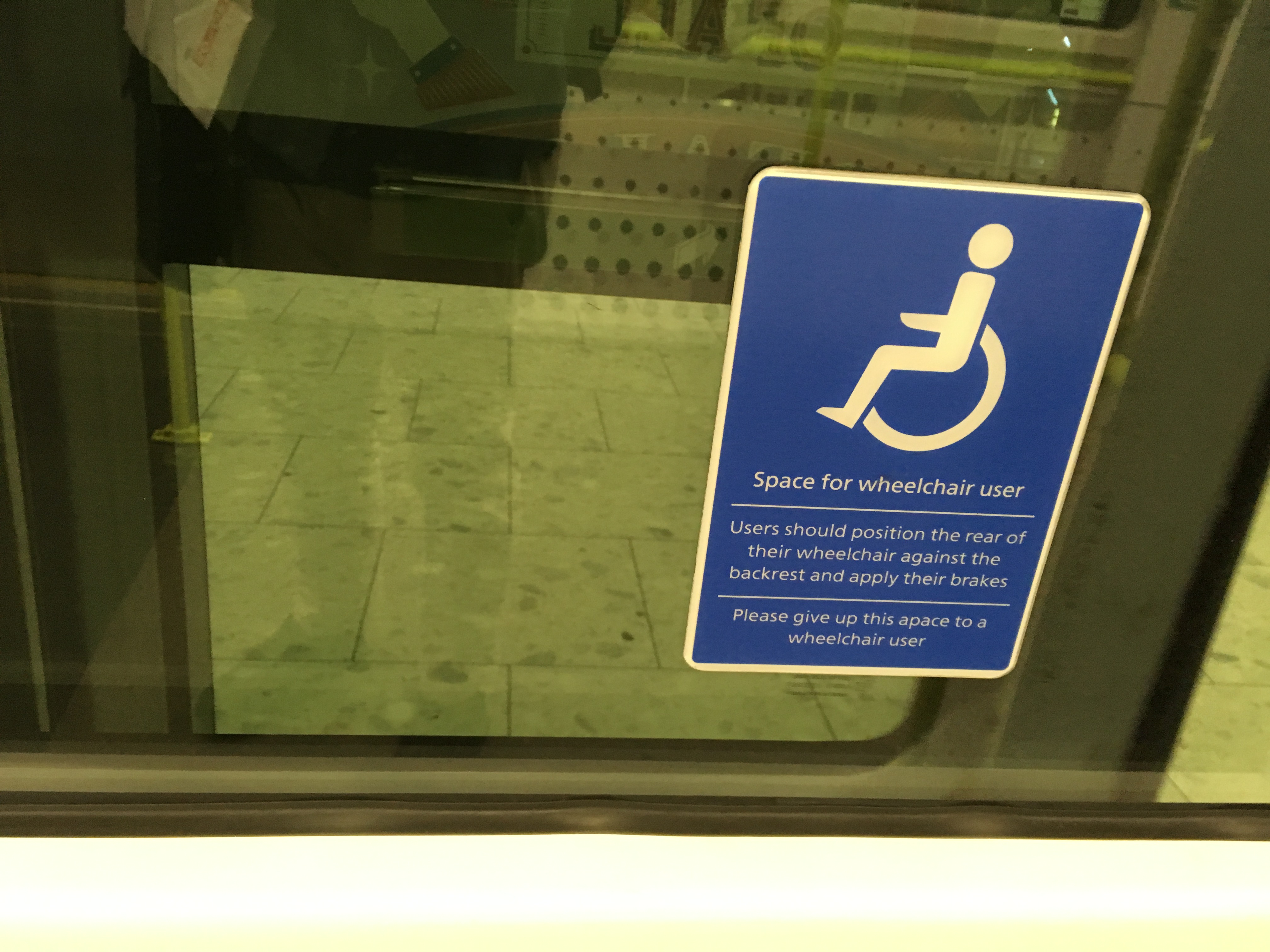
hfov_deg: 61.7
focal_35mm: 29
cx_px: 635
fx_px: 1064
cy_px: 476
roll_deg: -5.9
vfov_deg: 48.2
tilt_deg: -23.4
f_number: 2.2
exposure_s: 1/25
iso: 200
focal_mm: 4.15
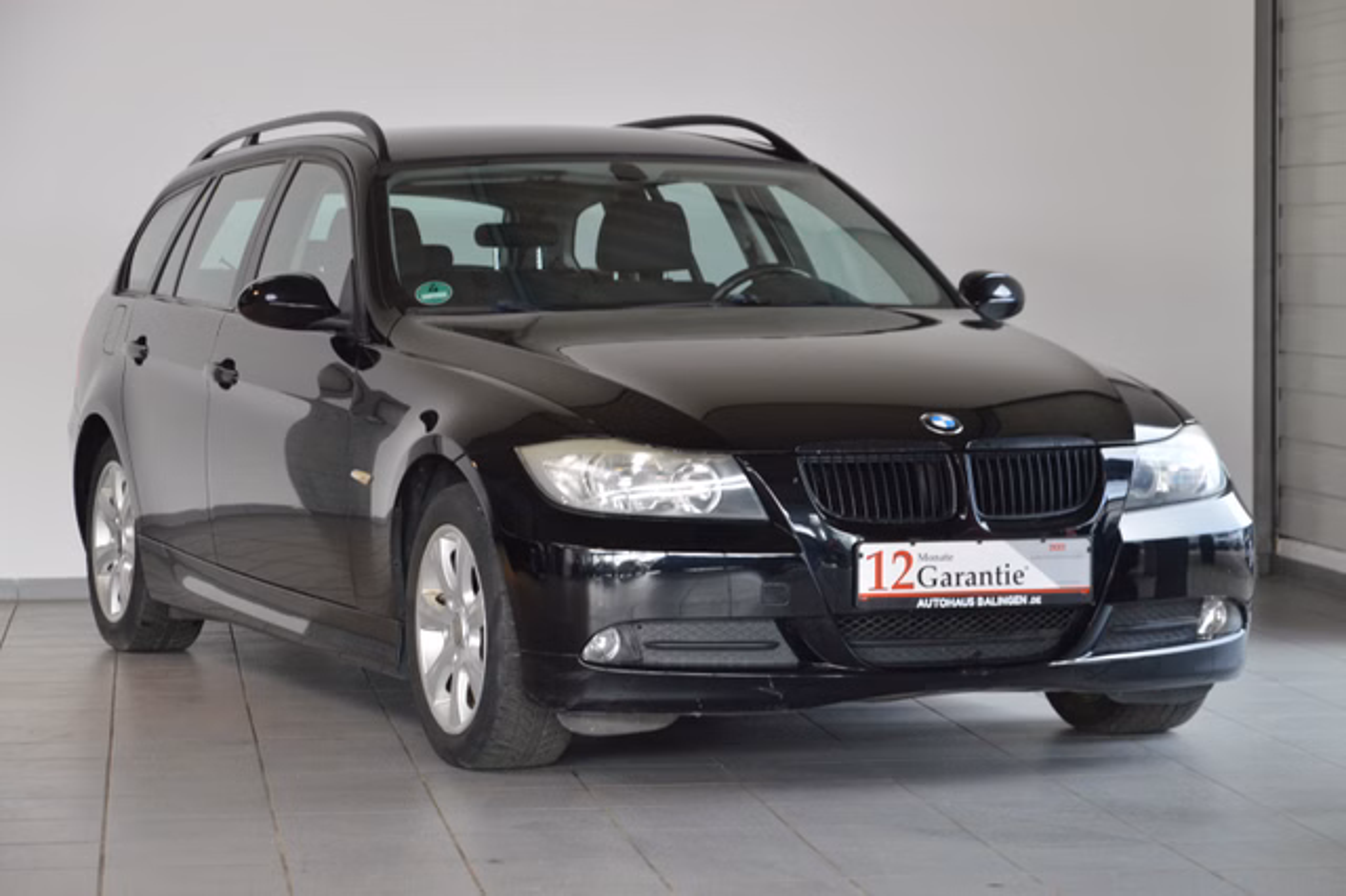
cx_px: 673
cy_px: 448
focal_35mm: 105
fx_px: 3924
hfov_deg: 19.5
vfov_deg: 13.0
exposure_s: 1/60
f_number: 5.3
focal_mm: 70
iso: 640
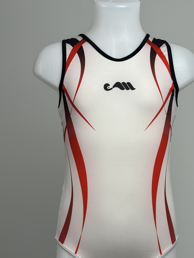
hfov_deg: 22.9
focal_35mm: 64
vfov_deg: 30.1
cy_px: 166
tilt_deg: -5.6
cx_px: 122
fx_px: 478
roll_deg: +0.0
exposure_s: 1/139
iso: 50
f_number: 1.78
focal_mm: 6.76
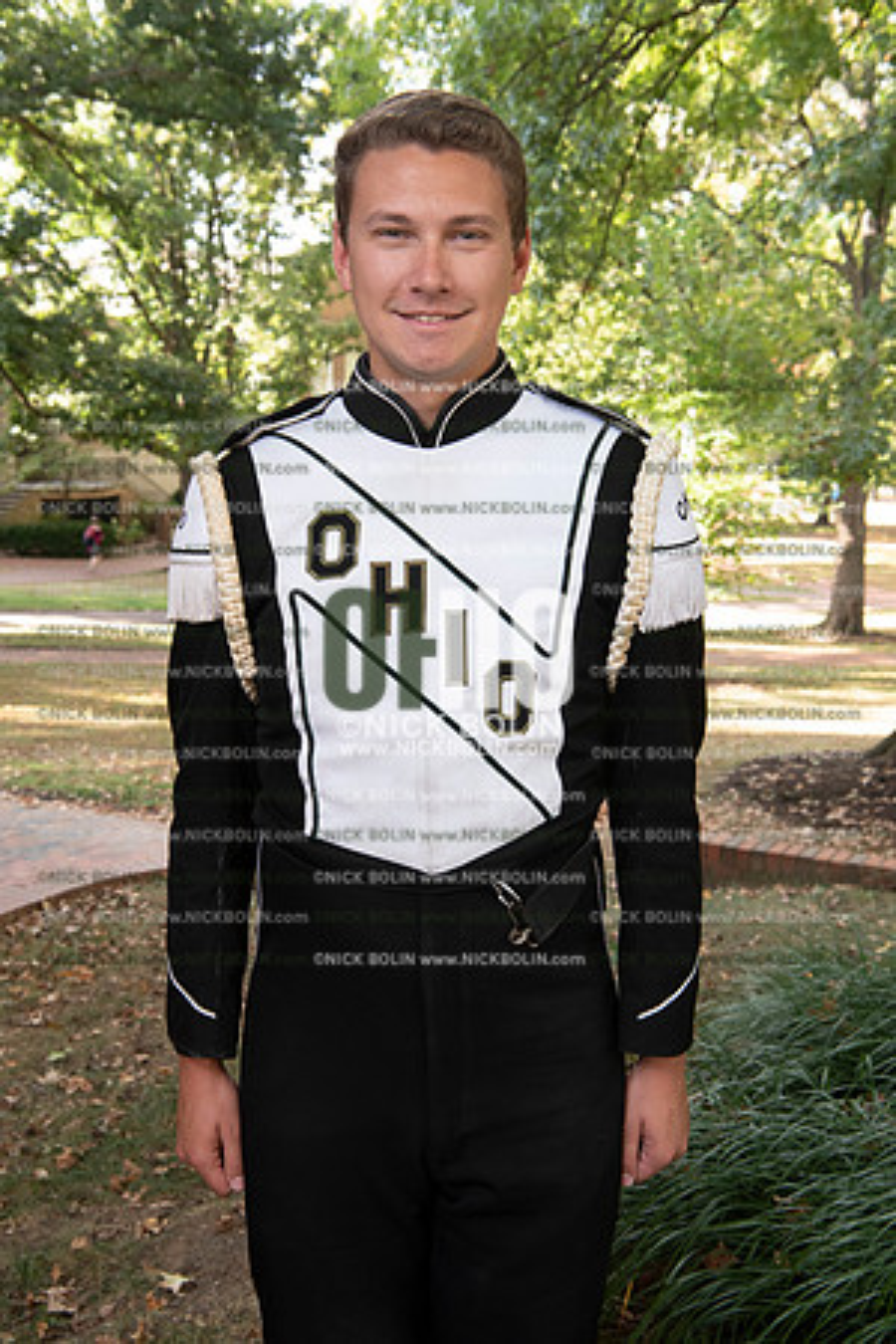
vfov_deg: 42.7
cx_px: 448
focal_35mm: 46
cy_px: 672
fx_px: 1717
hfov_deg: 29.2
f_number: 8
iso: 800
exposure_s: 1/100
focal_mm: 46
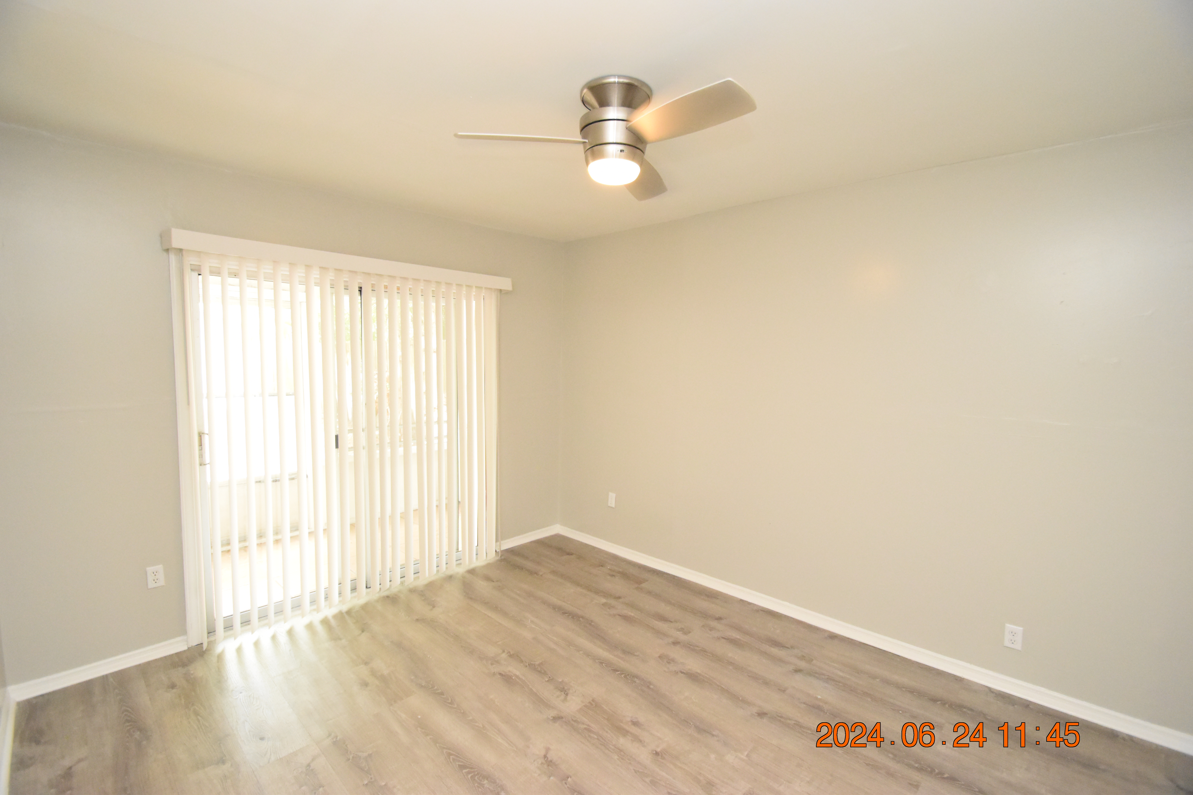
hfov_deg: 100.4
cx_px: 596
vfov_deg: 77.3
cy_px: 398
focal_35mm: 15
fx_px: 497
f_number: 3.5
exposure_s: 1/60
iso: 4500
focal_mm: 10
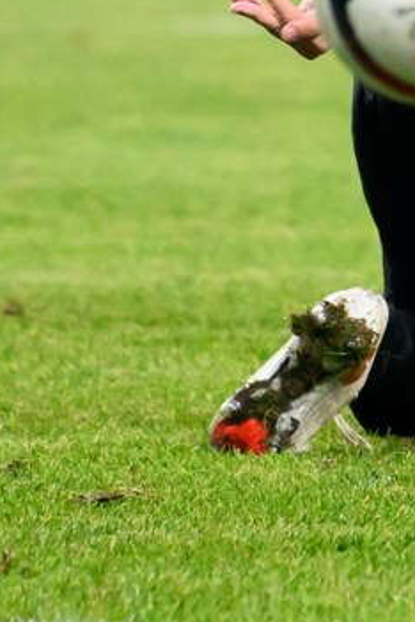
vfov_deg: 1.4
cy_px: -410
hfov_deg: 0.9
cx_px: 1215
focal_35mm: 1458
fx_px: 25209
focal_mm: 200
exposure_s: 1/1250
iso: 2000
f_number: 3.5
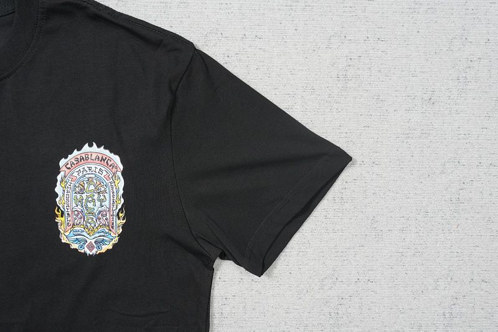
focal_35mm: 30
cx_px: 249
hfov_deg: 61.9
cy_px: 166
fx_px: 415
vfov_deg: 43.6
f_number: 10
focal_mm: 20
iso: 1600
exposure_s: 1/100
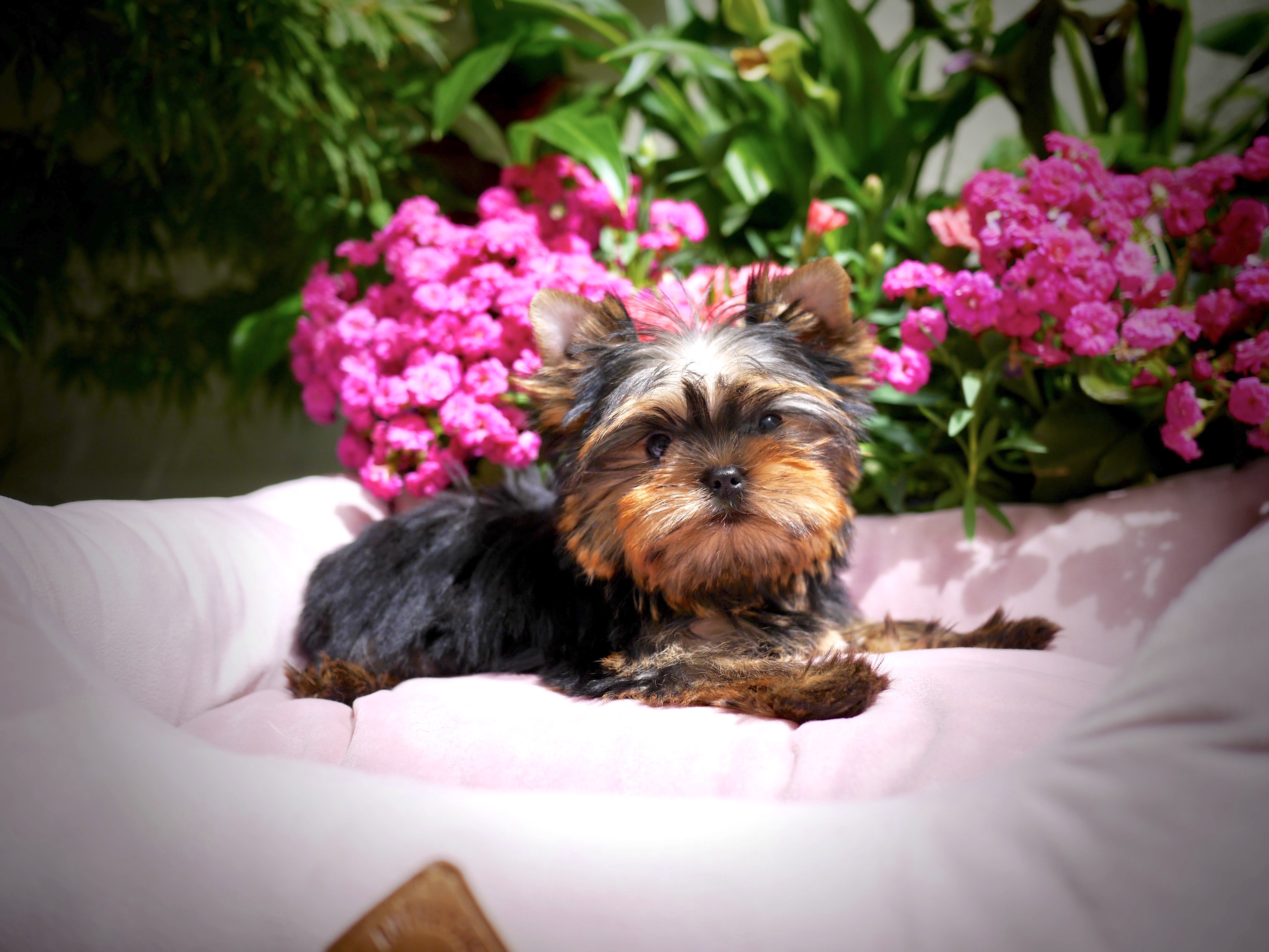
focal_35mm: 40
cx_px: 634
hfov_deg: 46.8
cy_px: 476
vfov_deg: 36.0
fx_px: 1466
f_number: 2.2
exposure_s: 1/1600
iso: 160
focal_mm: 20
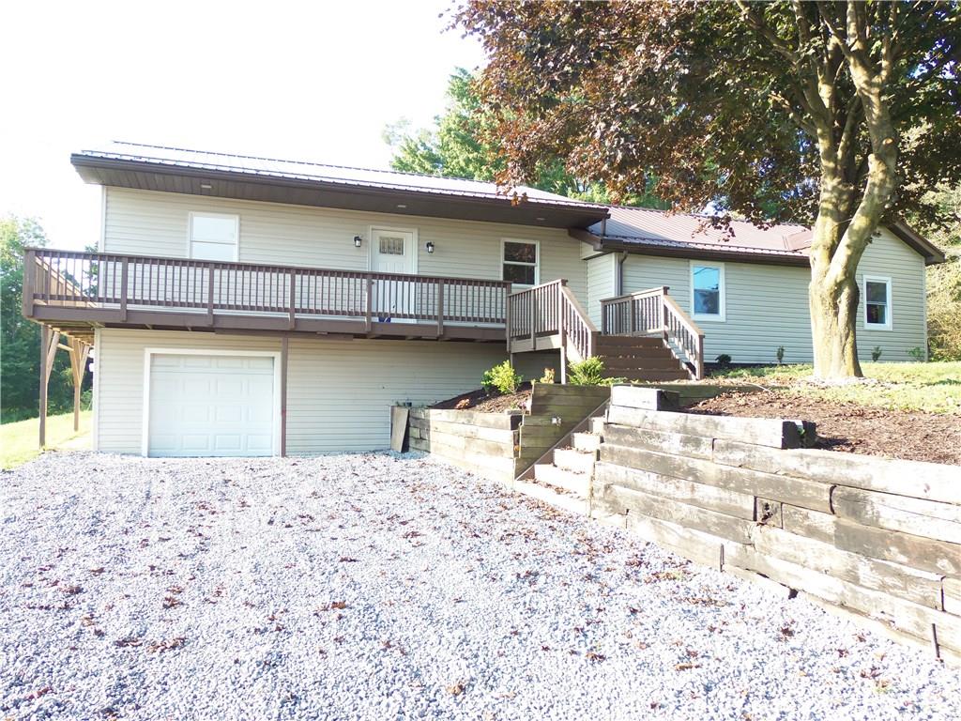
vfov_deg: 53.1
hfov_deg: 67.3
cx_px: 480
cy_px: 360
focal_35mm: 26
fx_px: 722
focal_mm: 4.7
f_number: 3.2
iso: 100
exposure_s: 1/125
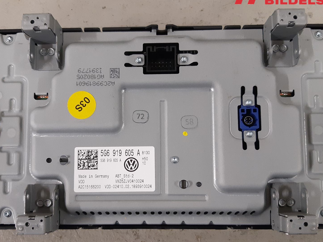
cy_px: 139
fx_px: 345
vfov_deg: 38.6
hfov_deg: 50.0
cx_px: 143
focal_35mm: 37
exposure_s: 1/50
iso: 200
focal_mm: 3.93
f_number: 1.7
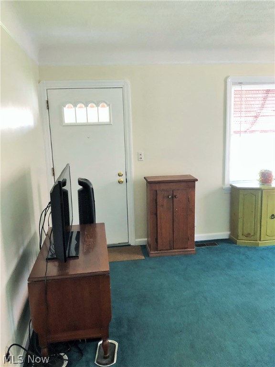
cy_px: 184
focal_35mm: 28
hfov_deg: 49.7
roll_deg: +0.7
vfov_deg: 63.4
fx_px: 297
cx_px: 138
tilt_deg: -10.1
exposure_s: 1/15
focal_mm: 3.99
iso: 64
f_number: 1.8
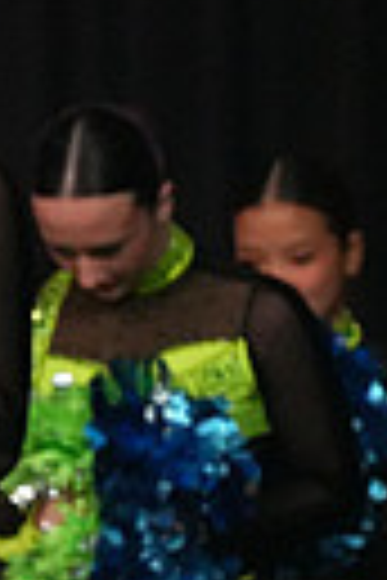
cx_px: -810
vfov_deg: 1.5
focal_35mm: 1344
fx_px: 21670
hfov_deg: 1.0
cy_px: 654
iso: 16000
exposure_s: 1/1250
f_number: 3.5
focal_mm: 300
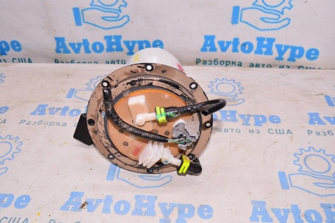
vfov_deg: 38.3
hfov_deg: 55.2
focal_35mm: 34
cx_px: 168
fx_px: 321
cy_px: 112
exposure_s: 1/160
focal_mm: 23
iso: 1600
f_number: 8
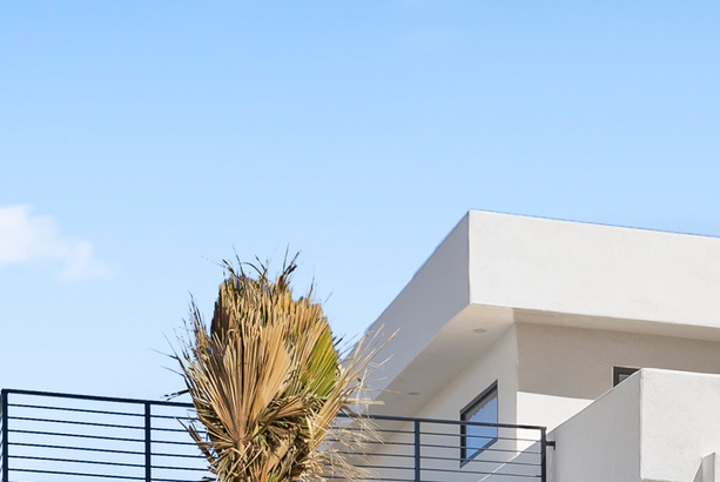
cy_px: 570
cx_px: 990
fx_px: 2342
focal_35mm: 117
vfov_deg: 11.5
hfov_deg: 16.3
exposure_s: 1/200
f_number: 11
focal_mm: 35
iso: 640
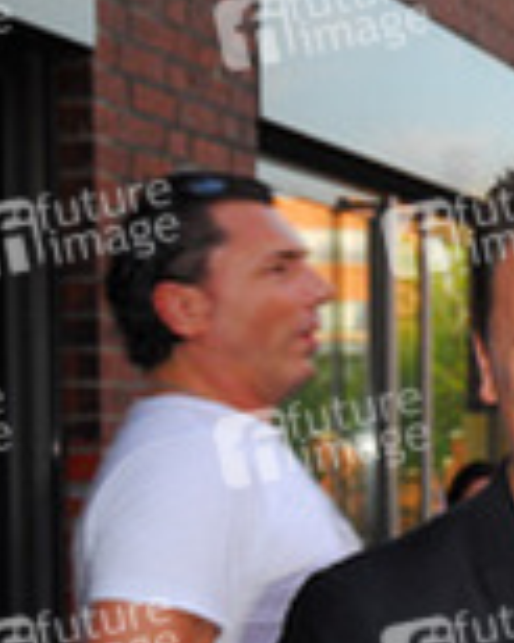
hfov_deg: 11.6
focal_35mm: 127
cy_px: 543
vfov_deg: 15.0
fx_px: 2424
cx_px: 790
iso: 200
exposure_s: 1/80
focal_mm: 31
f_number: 5
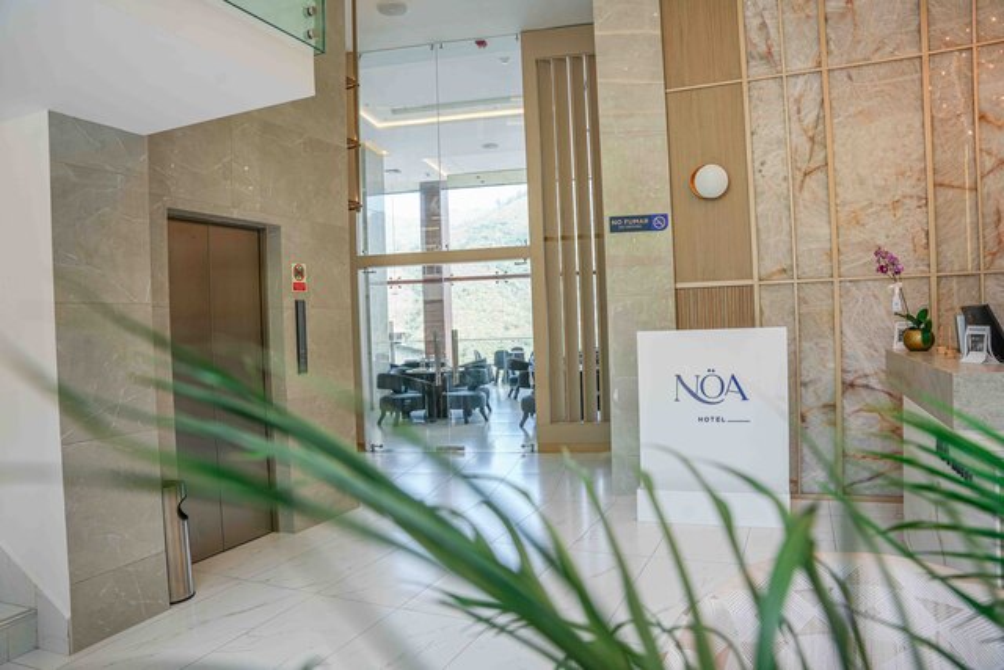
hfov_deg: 73.7
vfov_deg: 53.2
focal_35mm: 24
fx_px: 669
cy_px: 335
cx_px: 502
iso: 320
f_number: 6.3
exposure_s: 1/160
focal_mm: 24
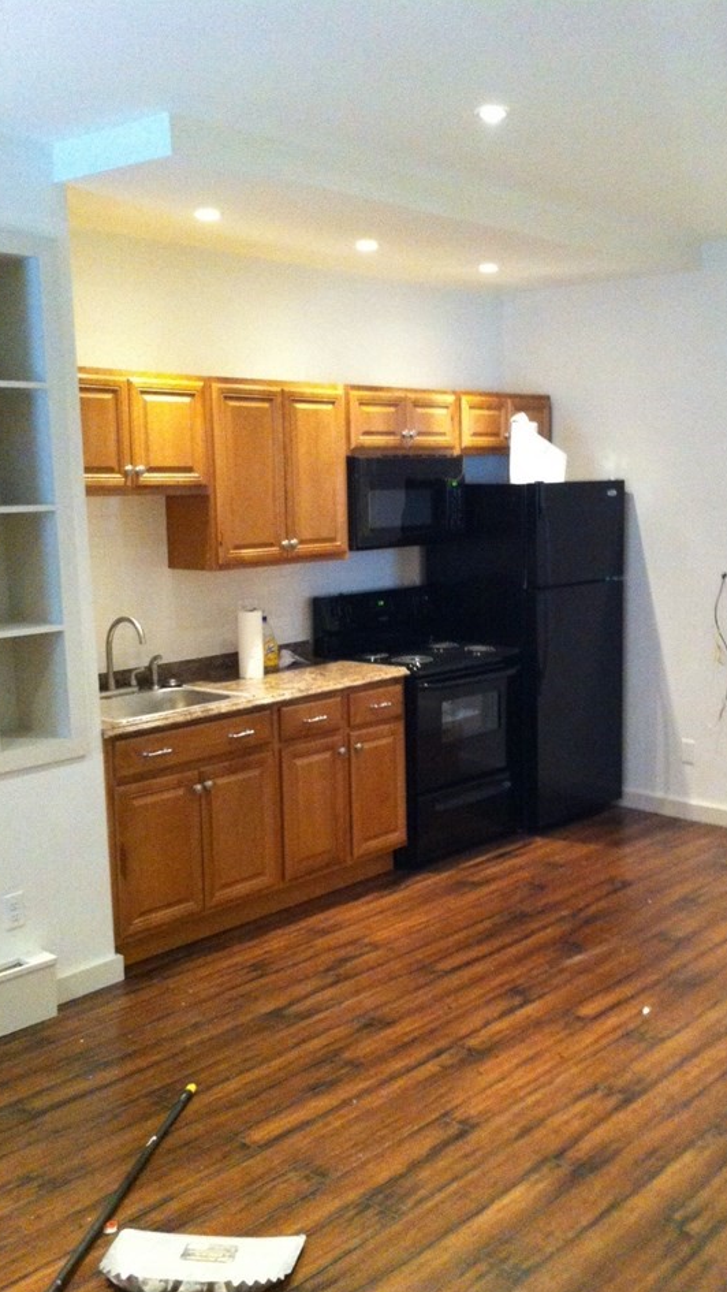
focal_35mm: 39
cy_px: 656
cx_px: 454
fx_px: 1336
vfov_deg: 51.6
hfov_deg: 30.3
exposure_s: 1/15
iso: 500
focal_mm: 3.85
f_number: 2.8
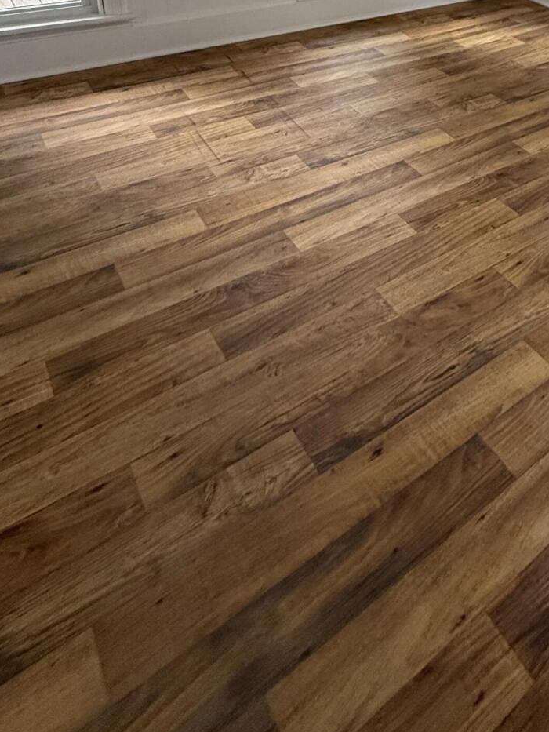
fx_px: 634
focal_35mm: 30
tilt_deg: -21.1
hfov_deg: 43.9
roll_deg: -5.2
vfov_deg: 51.8
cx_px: 460
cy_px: 55
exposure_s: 1/120
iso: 500
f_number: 2.2
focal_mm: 2.22
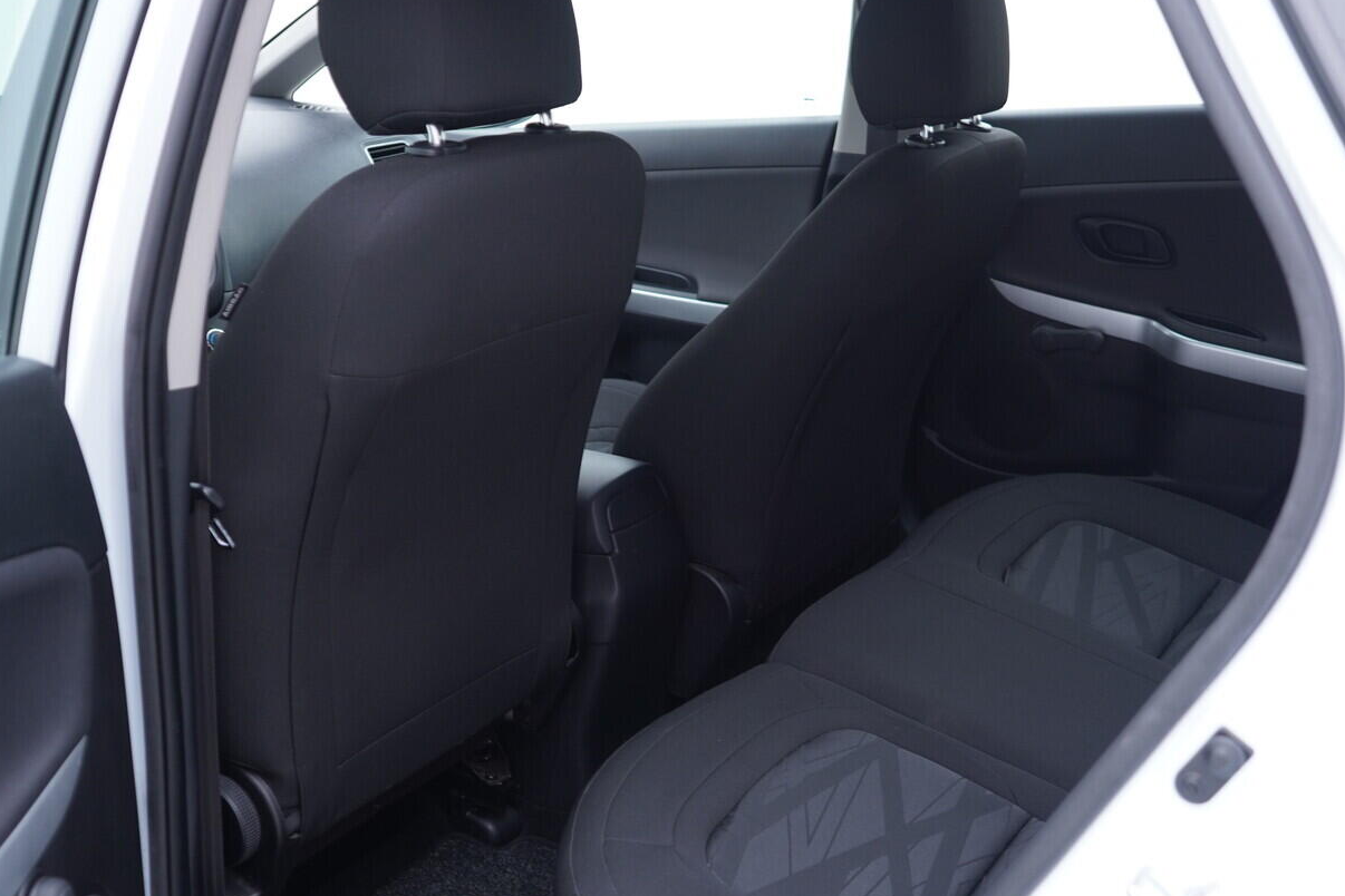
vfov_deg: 31.1
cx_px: 725
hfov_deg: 45.4
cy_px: 528
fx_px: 1606
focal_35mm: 43
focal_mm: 24
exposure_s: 1/40
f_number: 2.8
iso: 200
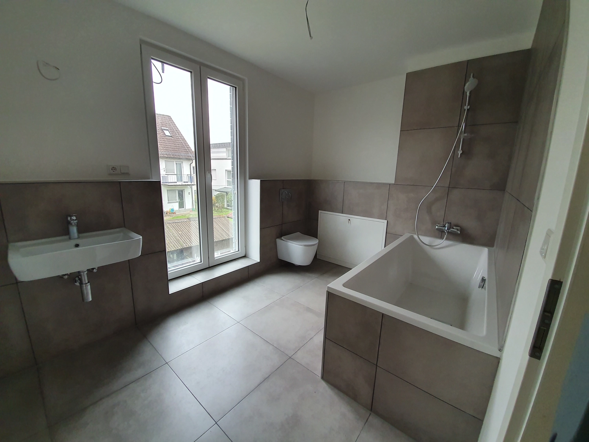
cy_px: 221
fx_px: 221
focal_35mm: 13
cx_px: 294
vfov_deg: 89.9
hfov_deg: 106.2
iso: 200
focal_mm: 1.8
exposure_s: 1/60
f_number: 2.2
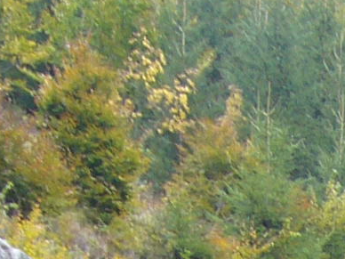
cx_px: 745
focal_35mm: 231
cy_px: 829
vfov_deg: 5.9
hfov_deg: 8.1
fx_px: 2302
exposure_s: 1/60
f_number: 2.8
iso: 80
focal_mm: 5.8
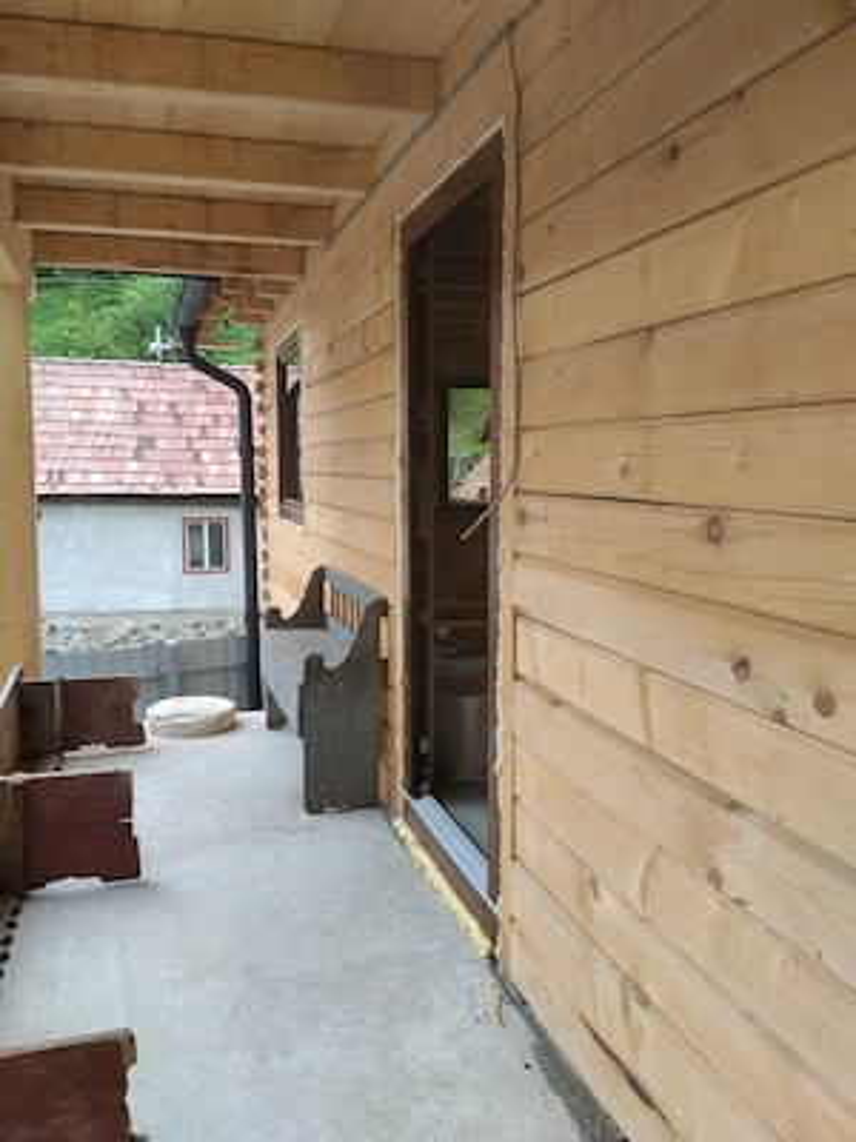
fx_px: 956
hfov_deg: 48.2
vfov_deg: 61.7
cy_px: 571
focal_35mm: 29
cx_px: 428
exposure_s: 1/164
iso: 50
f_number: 1.8
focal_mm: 4.22
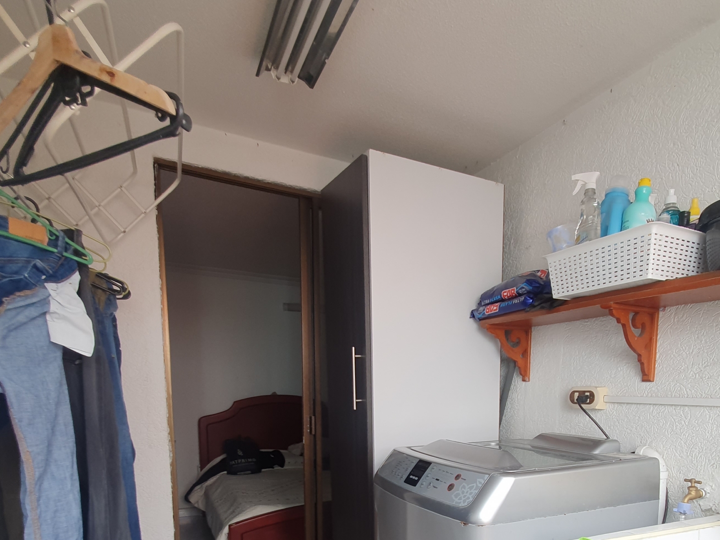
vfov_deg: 54.1
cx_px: 423
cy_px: 445
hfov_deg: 73.3
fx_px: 478
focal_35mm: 23
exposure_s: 1/50
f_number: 2.2
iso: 50
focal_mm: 1.8
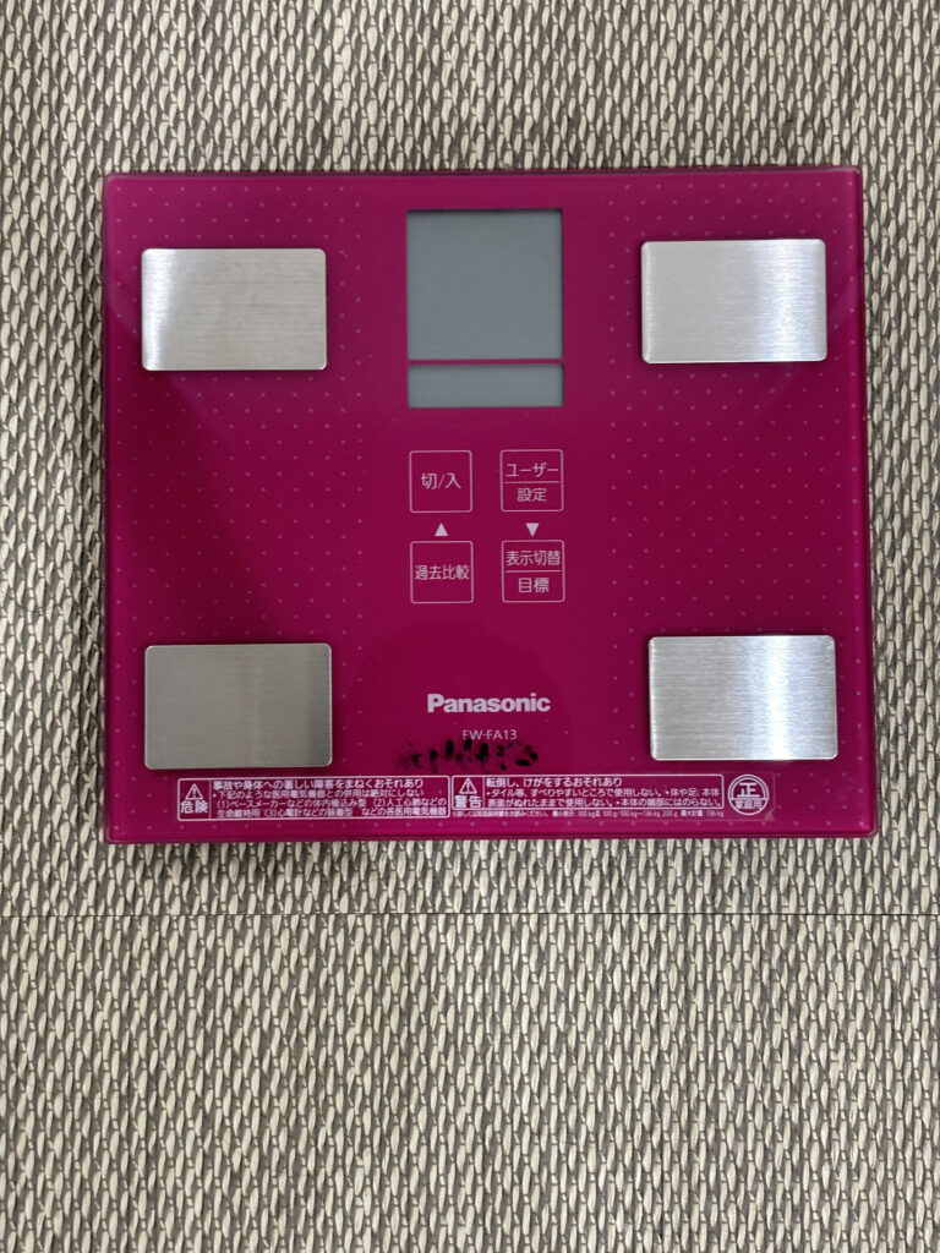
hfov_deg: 28.0
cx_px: 470
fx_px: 1883
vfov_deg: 36.8
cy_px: 626
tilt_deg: -85.5
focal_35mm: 52
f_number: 1.6
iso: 160
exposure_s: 1/40
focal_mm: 5.96
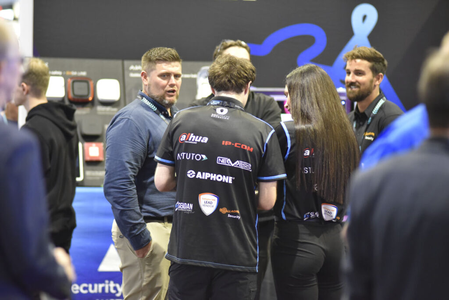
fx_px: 2246
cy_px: 150
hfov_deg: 11.4
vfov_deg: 7.6
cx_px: 224
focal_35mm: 180
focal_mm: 180
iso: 6400
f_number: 2.8
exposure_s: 1/80
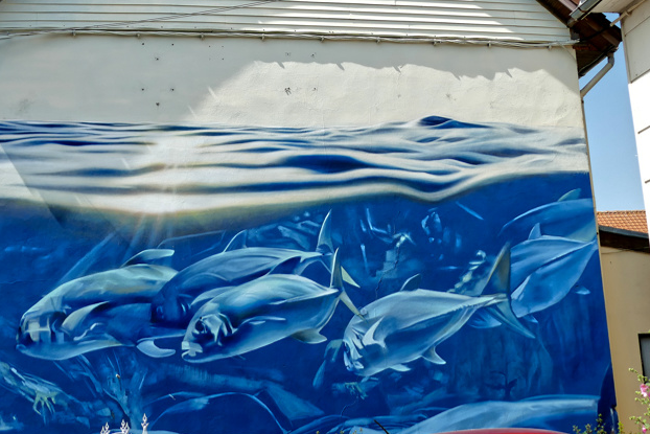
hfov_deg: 35.6
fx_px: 1011
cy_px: 108
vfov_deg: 23.9
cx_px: 367
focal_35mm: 56
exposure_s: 1/2000
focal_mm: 12.4
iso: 125
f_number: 3.1
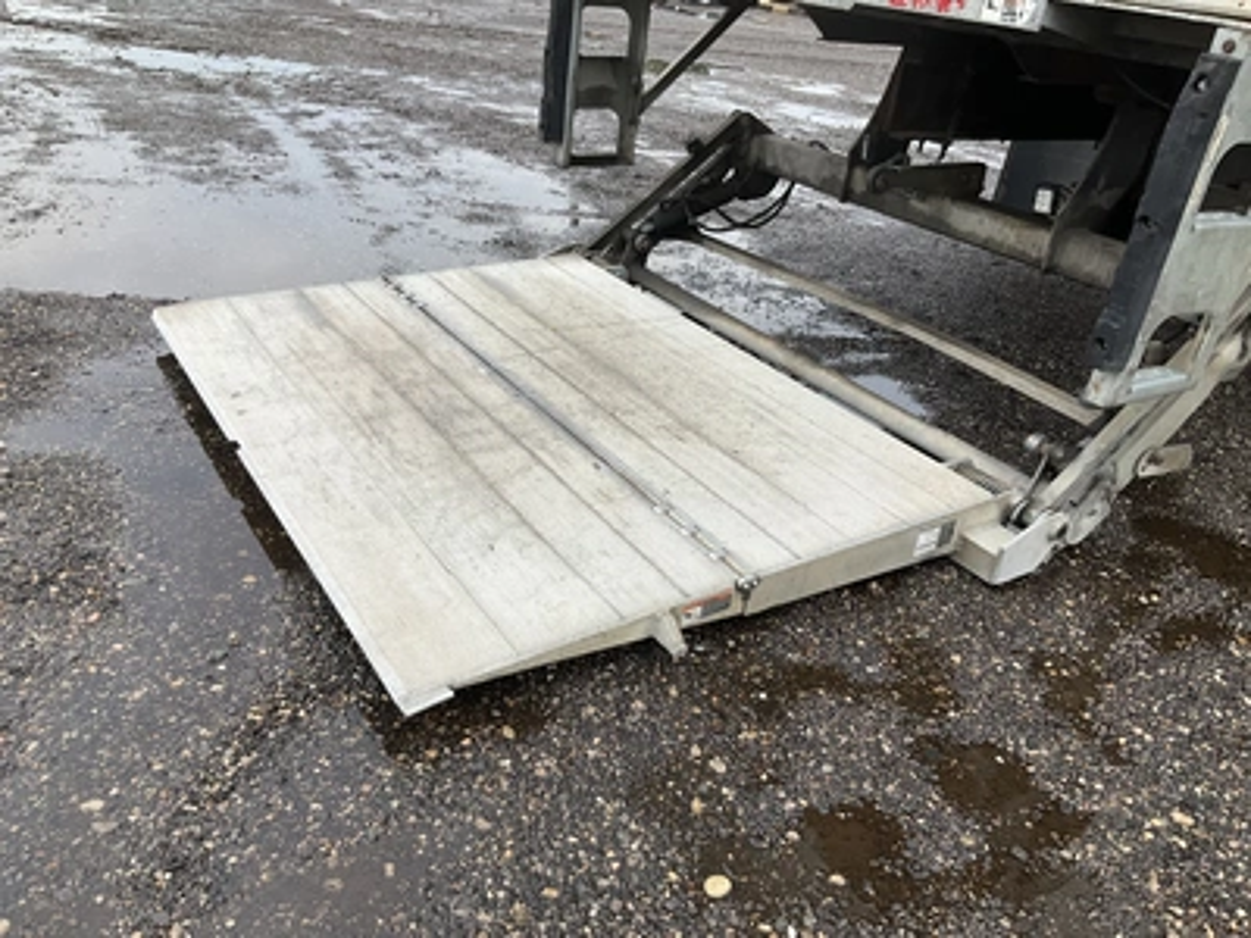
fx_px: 1048
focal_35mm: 29
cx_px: 626
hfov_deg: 61.7
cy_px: 469
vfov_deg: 48.2
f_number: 1.8
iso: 25
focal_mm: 3
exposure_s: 1/435
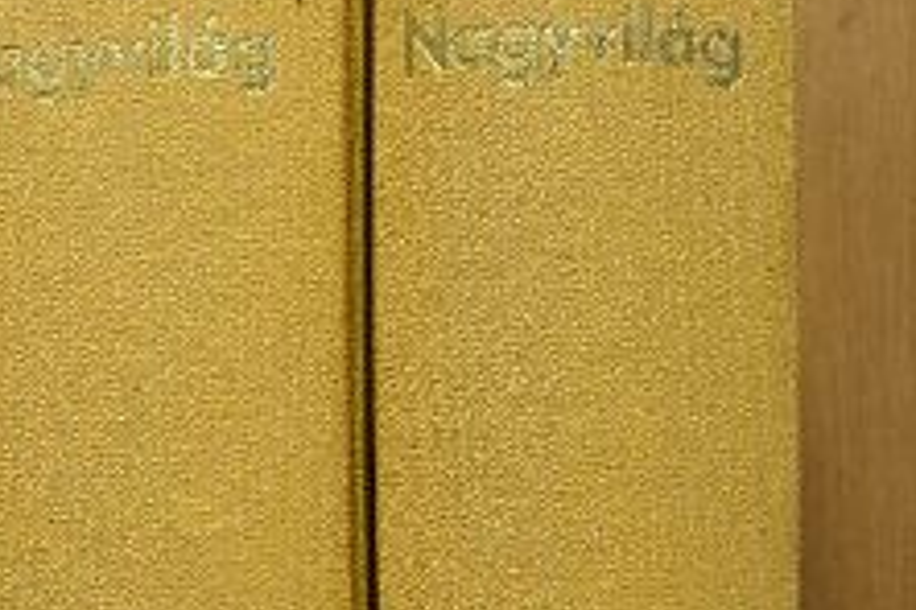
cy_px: 604
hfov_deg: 23.4
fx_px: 2213
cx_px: 384
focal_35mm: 87
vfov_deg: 15.4
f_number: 3.5
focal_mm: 6.8
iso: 88
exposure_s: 1/29.8
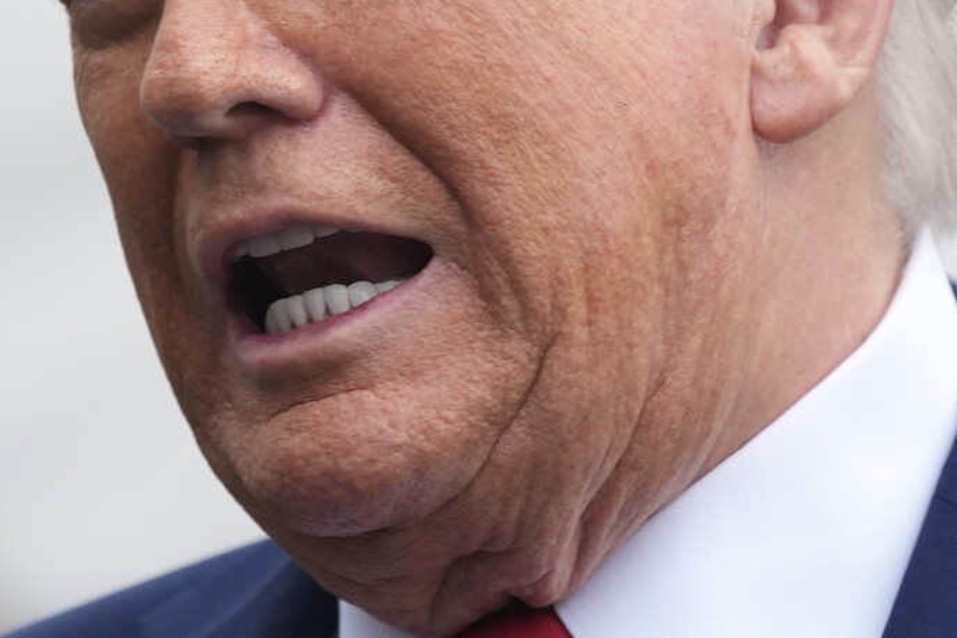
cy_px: 50
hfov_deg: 2.9
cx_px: 346
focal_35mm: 703
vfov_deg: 2.0
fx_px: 18682
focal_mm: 300
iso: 2000
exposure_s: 1/400
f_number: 5.6
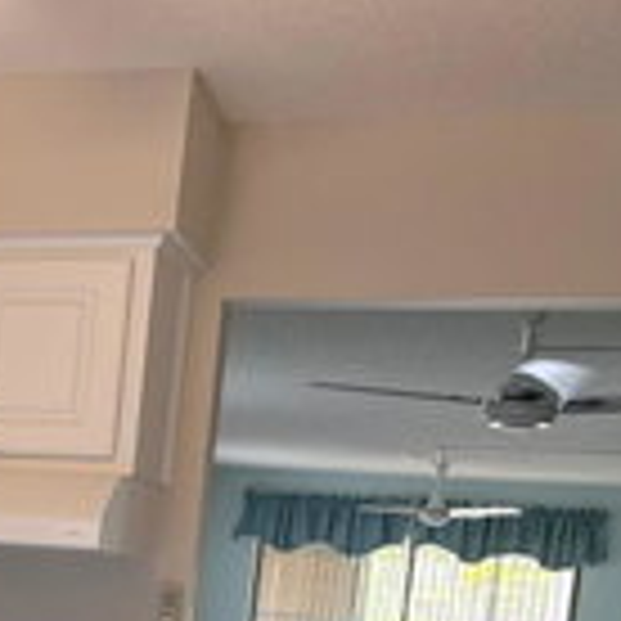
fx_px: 1441
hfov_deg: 21.9
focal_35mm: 71
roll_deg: -4.3
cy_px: 680
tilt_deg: -3.7
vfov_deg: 22.9
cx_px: -187
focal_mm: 5.96
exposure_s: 1/120
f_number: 1.6
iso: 200
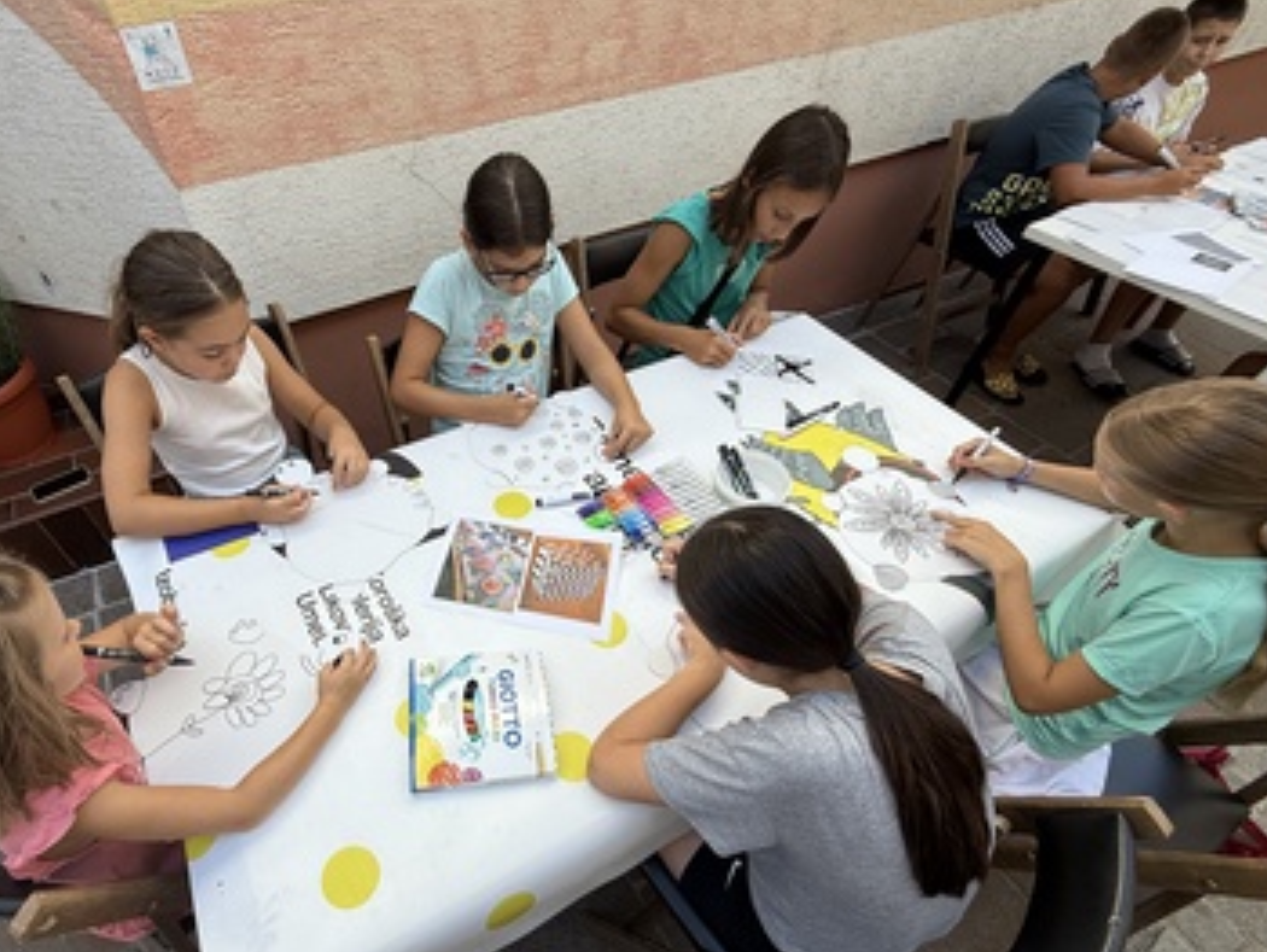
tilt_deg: -50.1
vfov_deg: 71.4
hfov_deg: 86.6
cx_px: 507
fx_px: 659
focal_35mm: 18
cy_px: 536
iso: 50
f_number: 2.2
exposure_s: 1/651
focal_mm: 2.22
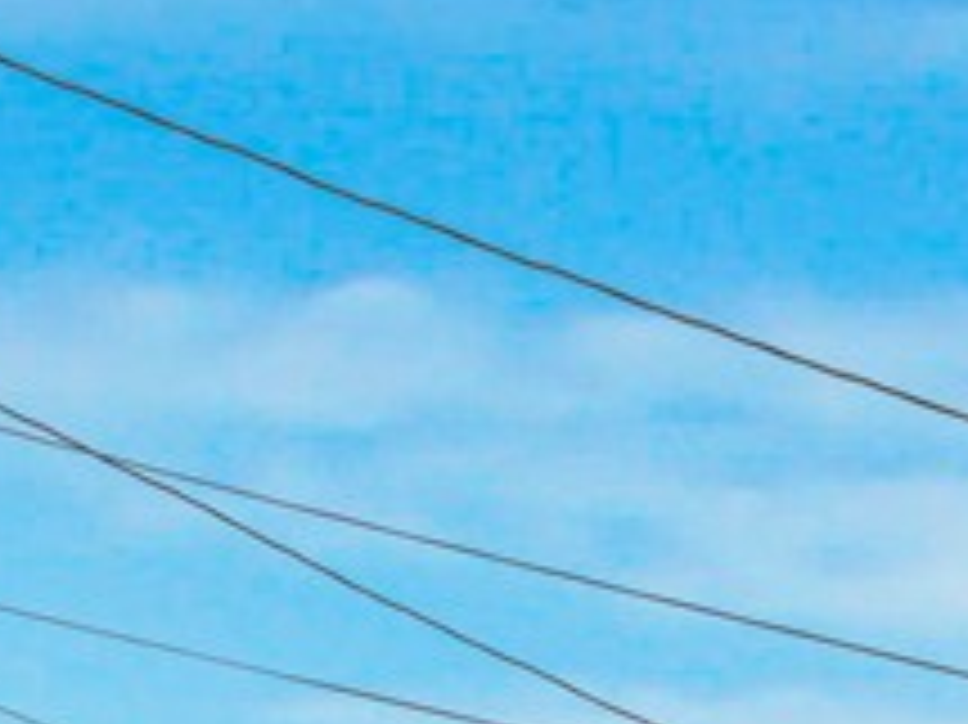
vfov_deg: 15.8
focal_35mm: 68
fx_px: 1900
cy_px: 1538
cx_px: 1724
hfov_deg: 20.5
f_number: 9.5
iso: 100
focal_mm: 14
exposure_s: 1/500
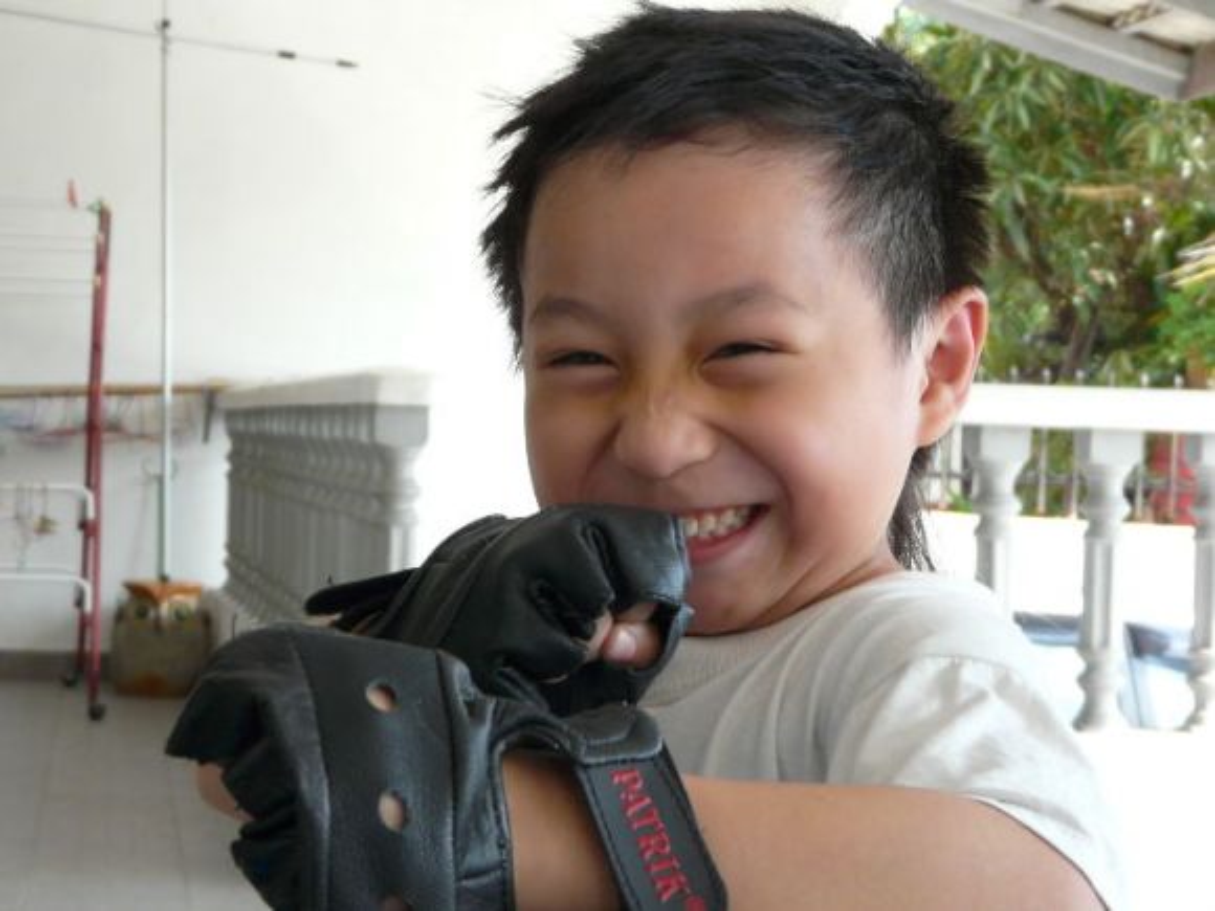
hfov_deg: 25.0
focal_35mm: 78
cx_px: 608
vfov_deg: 18.9
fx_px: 2738
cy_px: 456
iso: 100
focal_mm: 10
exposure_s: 1/125
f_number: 3.2
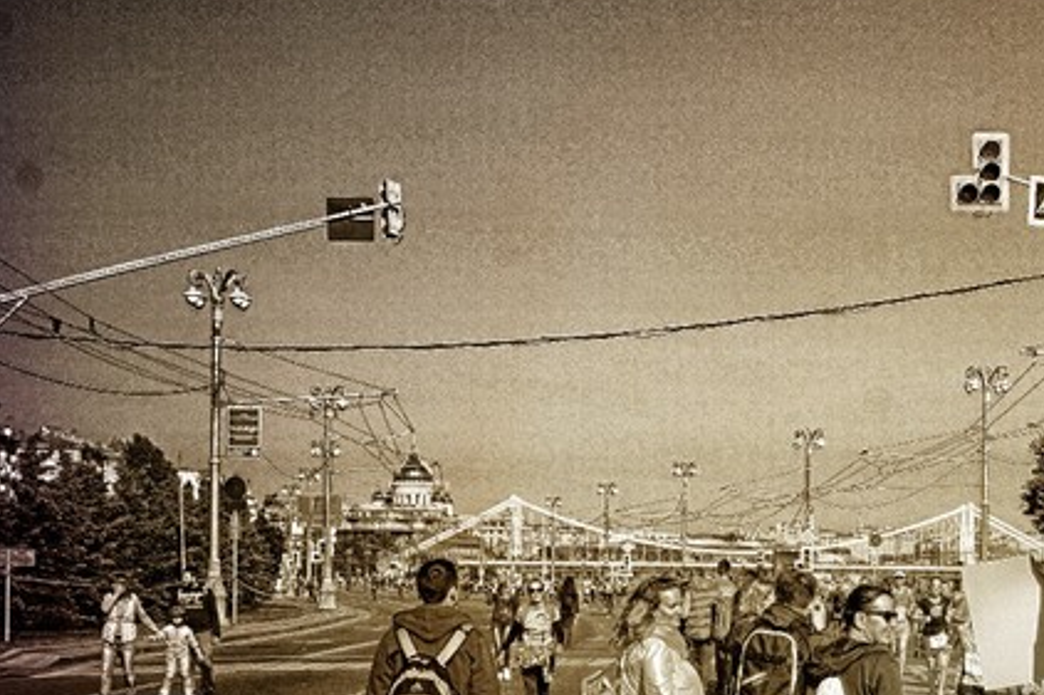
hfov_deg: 20.4
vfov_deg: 14.1
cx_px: 1108
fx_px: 2783
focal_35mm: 96
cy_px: 586
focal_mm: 30
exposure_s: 1/200
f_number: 13
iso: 100
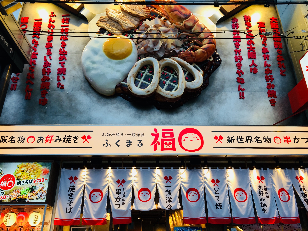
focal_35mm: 29
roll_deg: +0.1
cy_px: 116
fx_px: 258
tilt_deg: +24.0
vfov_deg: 48.2
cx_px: 154
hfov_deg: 61.7
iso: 25
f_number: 2.2
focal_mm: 4.15
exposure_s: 1/50
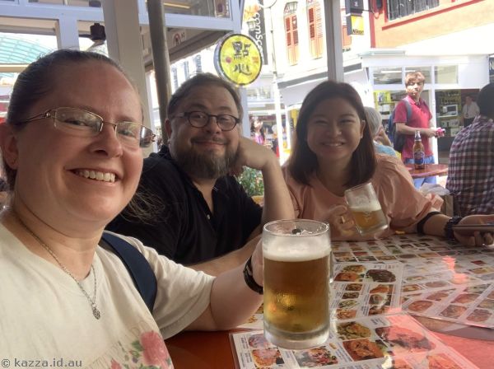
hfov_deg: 56.9
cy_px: 184
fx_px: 456
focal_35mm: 32
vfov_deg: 44.0
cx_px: 247
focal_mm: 2.87
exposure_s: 1/121
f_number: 2.2
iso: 64
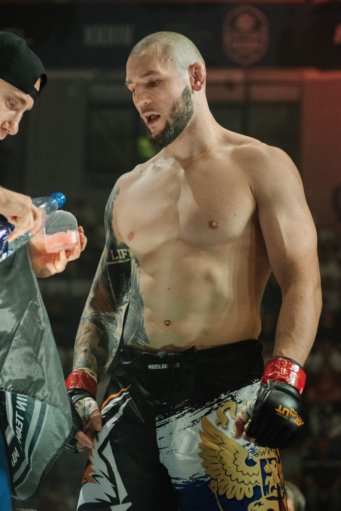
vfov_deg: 23.6
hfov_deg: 15.9
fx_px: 1221
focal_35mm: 86
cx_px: 170
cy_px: 256
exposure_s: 1/640
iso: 7200
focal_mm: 86
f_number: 4
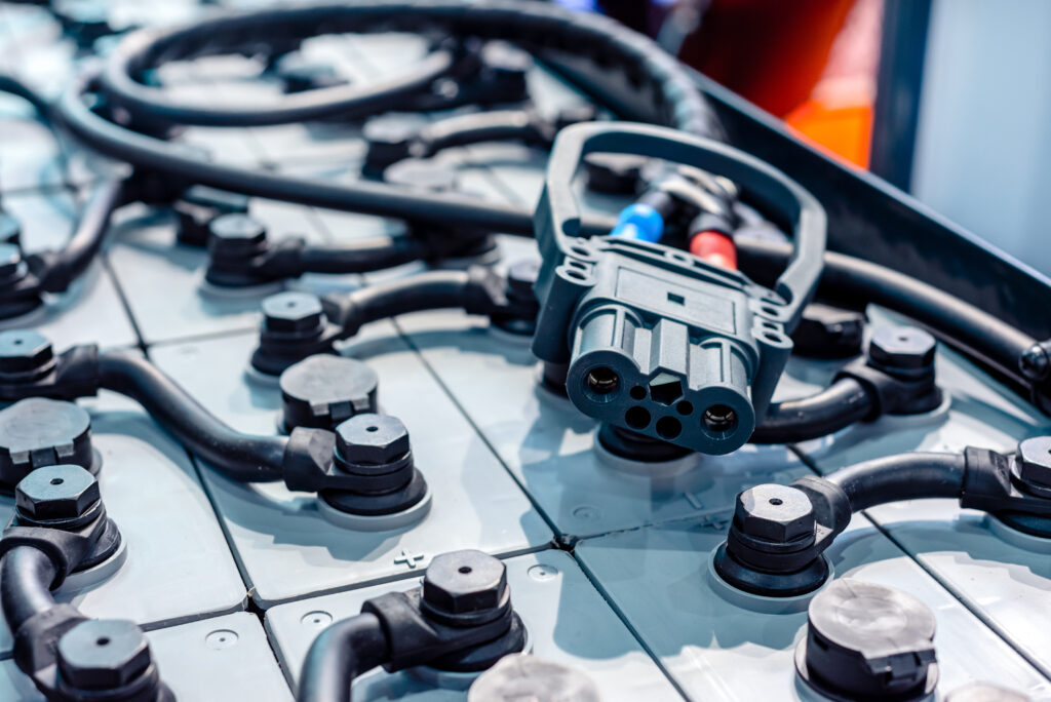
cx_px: 526
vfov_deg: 27.0
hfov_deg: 39.6
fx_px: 1460
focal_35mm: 50
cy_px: 351
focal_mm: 50
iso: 500
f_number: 4.5
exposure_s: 1/20
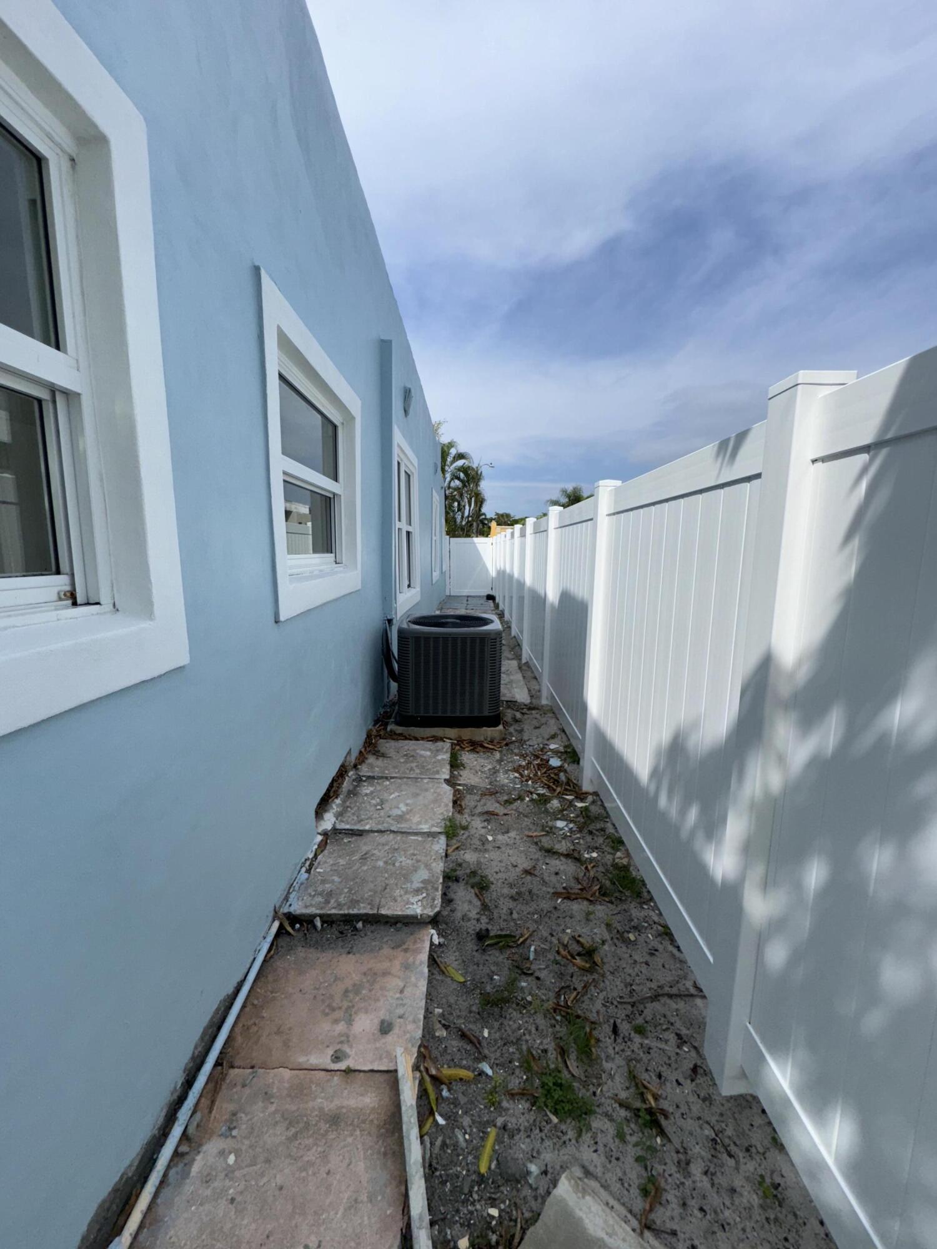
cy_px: 624
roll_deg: -0.2
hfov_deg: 85.7
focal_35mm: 14
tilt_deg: -9.5
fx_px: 505
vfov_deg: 102.1
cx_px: 468
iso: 50
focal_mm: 2.22
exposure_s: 1/3717
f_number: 2.2
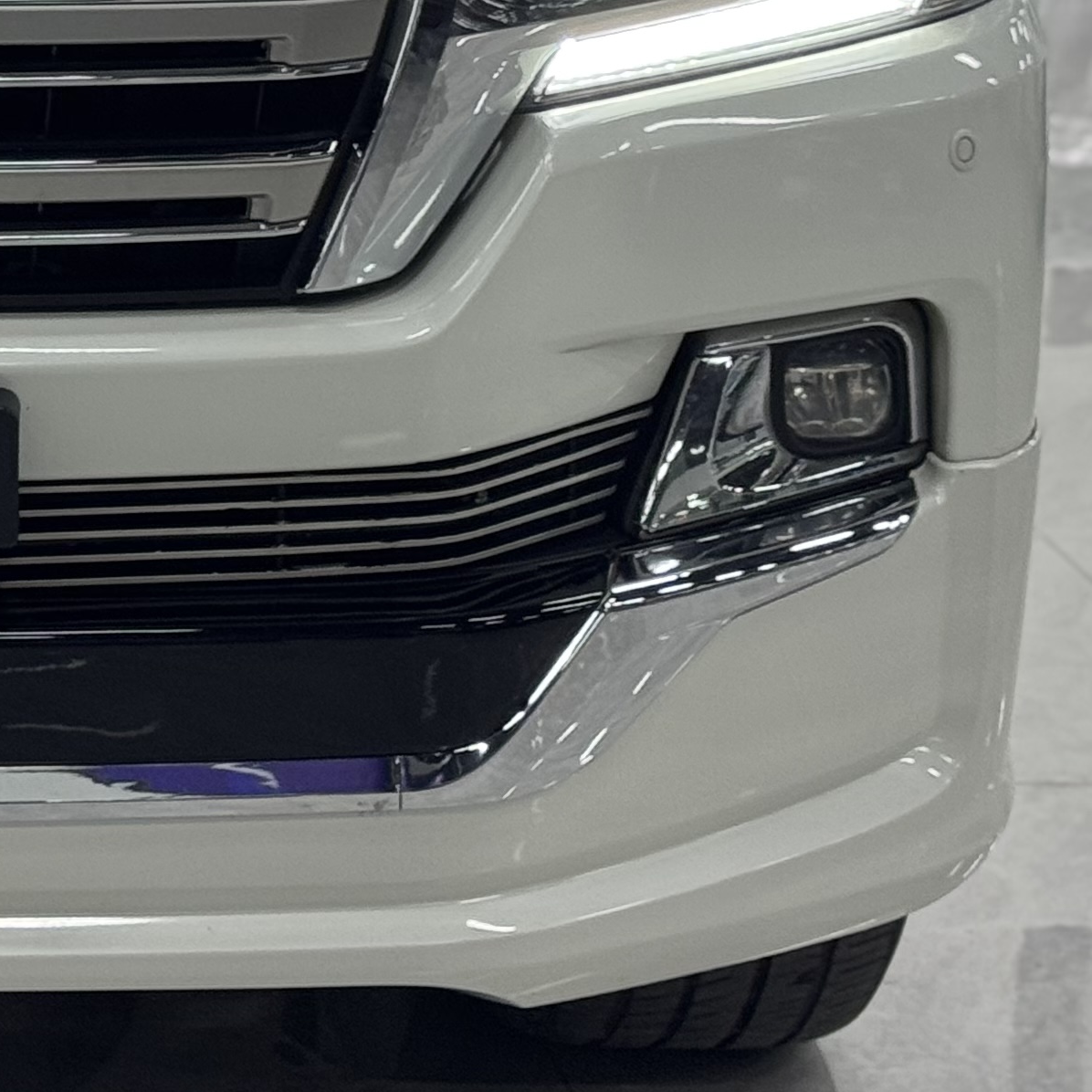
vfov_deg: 12.1
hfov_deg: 11.8
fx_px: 5104
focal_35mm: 143
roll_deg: +0.1
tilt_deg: -9.9
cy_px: -24
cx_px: -435
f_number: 1.78
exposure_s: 1/100
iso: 80
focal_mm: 6.76
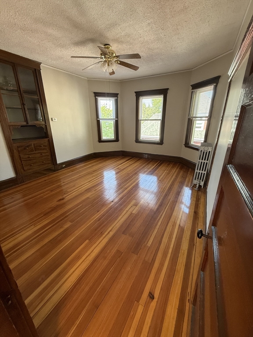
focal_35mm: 14
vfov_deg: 102.1
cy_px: 168
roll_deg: +1.2
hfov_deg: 85.7
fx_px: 136
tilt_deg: -18.1
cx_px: 126
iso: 320
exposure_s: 1/99
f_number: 2.2
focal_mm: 2.22
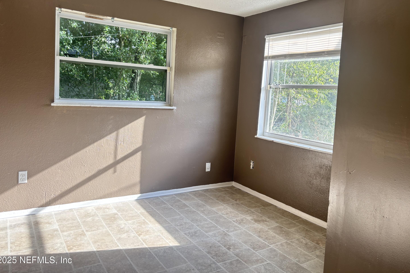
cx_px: 202
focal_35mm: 28
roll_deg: -2.9
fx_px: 319
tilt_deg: -5.4
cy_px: 116
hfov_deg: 65.5
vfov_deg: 46.3
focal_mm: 5.96
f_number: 1.6
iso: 50
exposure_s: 1/128
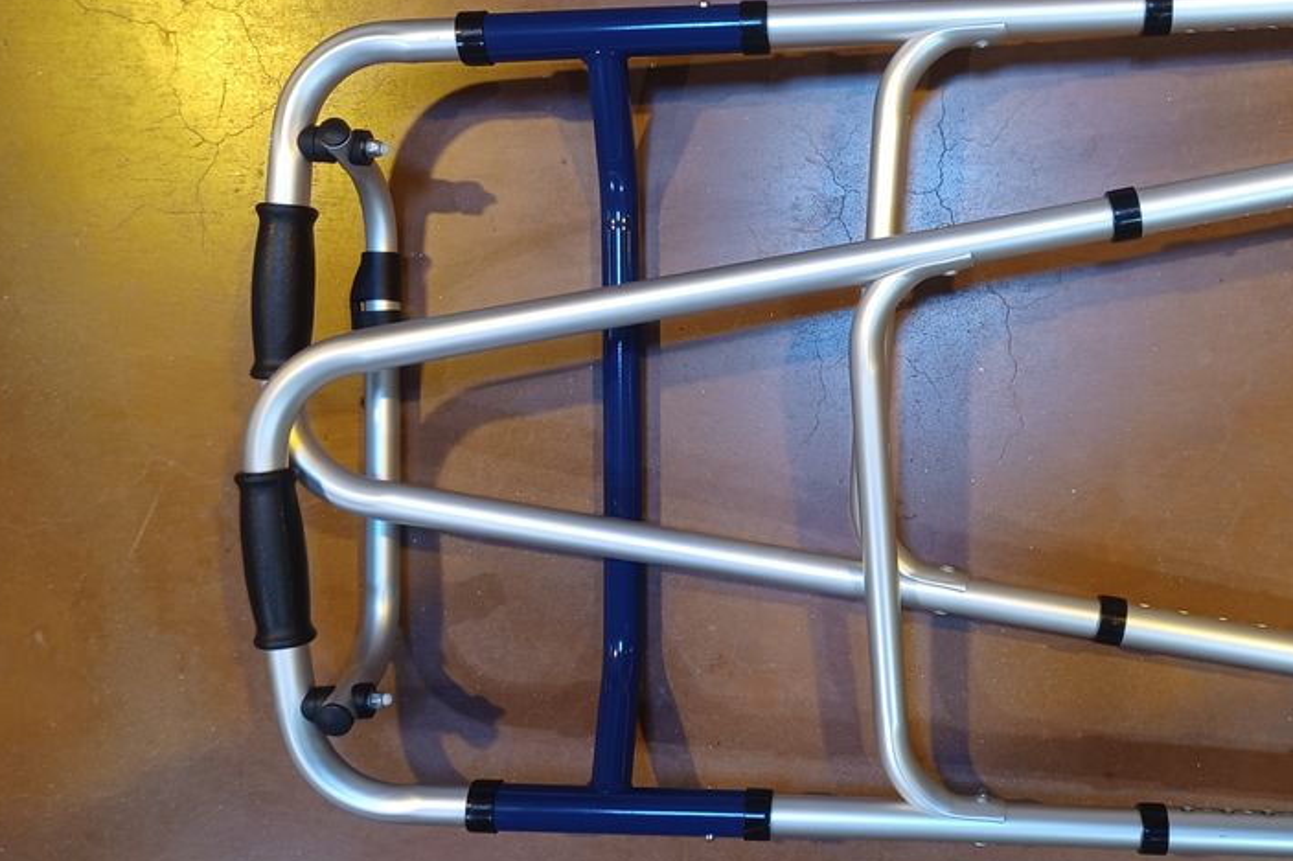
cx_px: 903
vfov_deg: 35.9
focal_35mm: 37
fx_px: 1328
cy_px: 442
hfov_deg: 50.6
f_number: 1.8
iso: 250
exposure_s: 1/50
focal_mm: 4.6
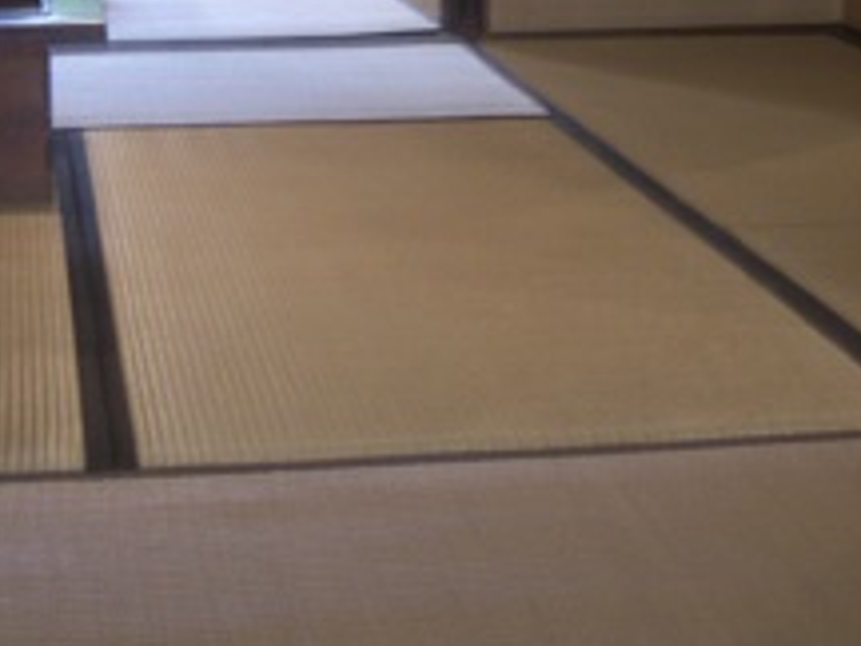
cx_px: 271
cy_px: -2
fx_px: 2189
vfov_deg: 16.4
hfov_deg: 22.1
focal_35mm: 88
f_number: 2.8
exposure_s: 1/6
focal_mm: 7.9
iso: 200
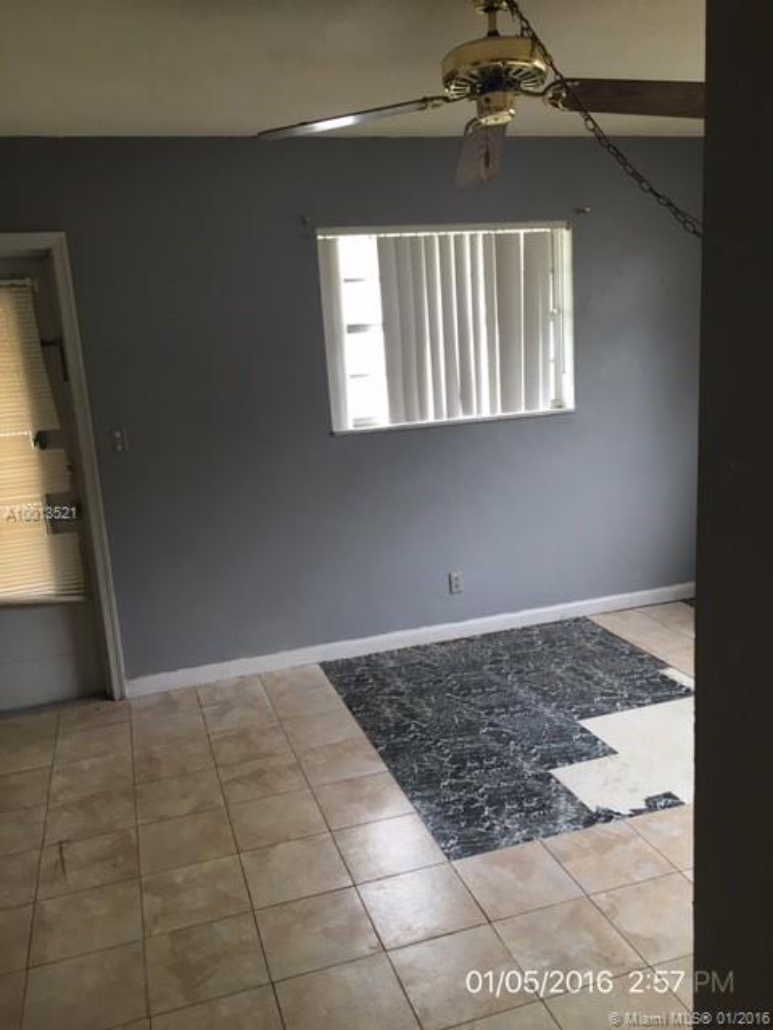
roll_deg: +3.0
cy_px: 515
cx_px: 386
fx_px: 863
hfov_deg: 48.2
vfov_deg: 61.7
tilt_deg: -12.2
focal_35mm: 29
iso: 64
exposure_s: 1/30
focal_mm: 4.15
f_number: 2.2
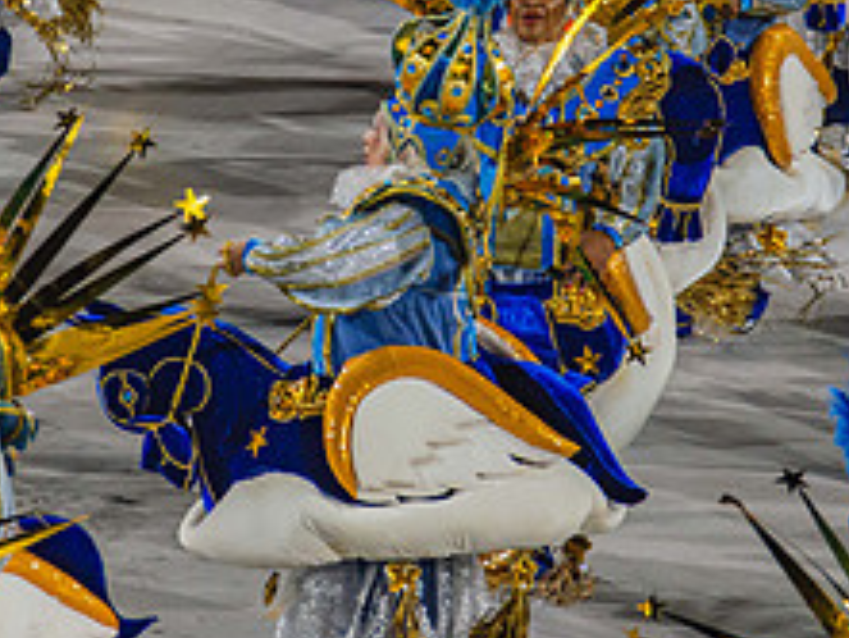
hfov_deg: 2.6
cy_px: 113
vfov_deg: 2.0
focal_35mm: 756
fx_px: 18552
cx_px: 415
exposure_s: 1/320
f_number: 5.6
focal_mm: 300
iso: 1600
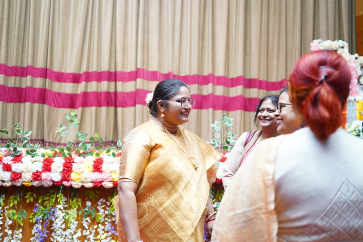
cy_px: 121
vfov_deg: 37.9
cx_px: 182
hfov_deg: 54.4
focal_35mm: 35
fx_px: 353
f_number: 2.5
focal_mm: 35
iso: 640
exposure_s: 1/100
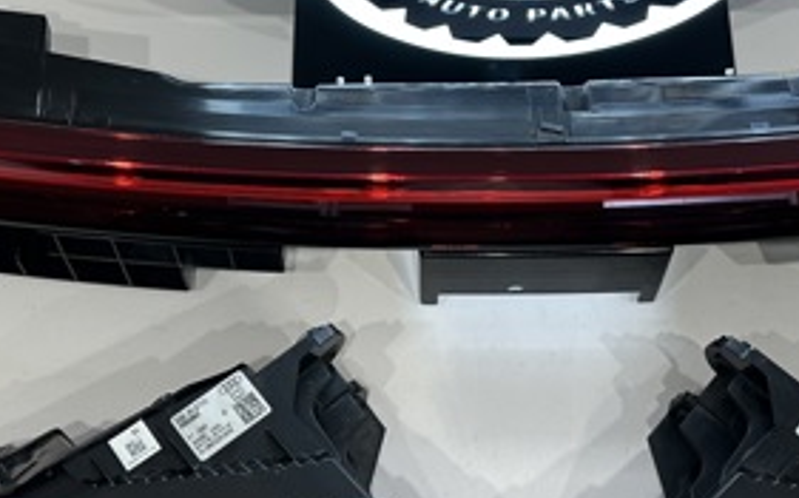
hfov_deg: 35.1
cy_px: 195
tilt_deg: -65.1
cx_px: 387
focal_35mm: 58
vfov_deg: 22.3
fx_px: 1262
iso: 125
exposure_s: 1/100
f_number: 1.78
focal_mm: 6.86
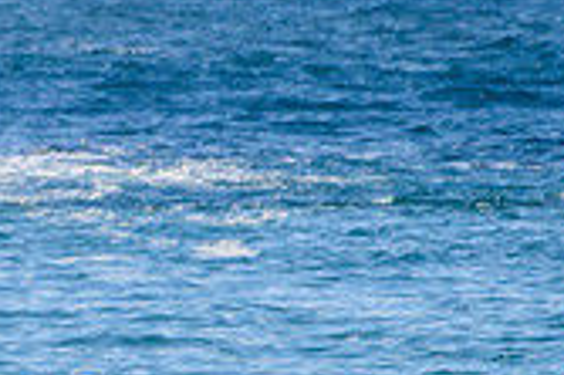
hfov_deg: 1.0
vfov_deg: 0.6
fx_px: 33321
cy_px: 500
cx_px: -48
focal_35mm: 2129
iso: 500
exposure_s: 1/8000
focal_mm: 500
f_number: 5.6
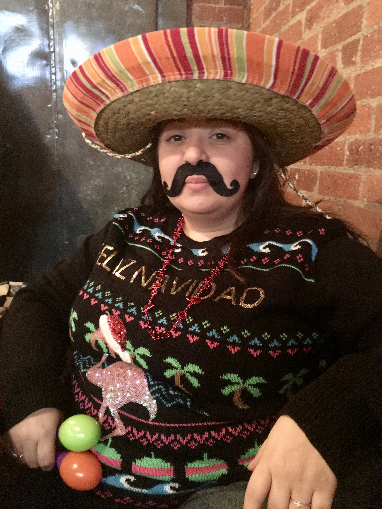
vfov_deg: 61.7
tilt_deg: -11.1
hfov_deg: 48.2
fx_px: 427
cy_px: 254
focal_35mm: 29
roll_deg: -0.8
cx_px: 191
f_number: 2.2
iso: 500
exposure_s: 1/4
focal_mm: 4.15
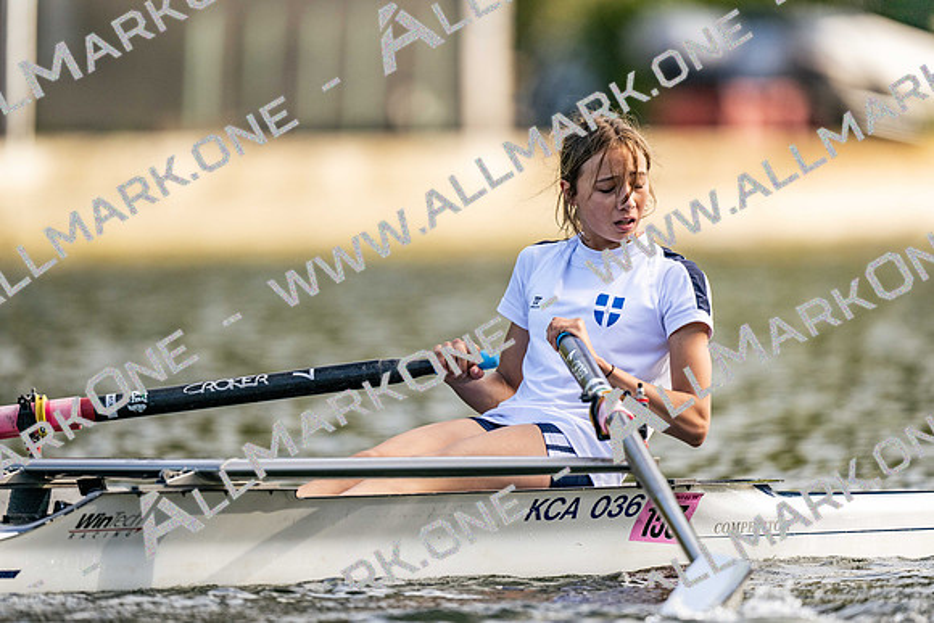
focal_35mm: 600
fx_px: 15570
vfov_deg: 2.3
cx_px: 467
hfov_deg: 3.4
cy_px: 312
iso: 450
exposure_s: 1/2500
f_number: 4
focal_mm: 600
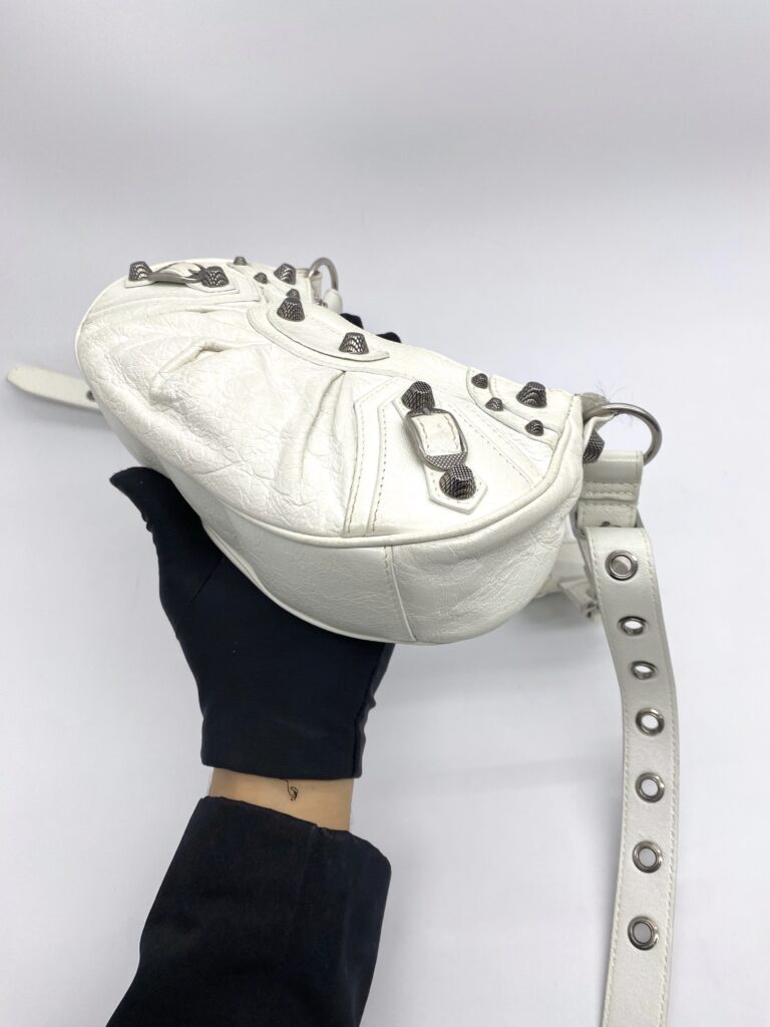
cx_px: 385
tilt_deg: -47.7
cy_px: 514
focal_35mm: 26
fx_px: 771
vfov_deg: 67.3
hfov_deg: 53.1
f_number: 1.8
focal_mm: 4.25
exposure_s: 1/216
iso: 32
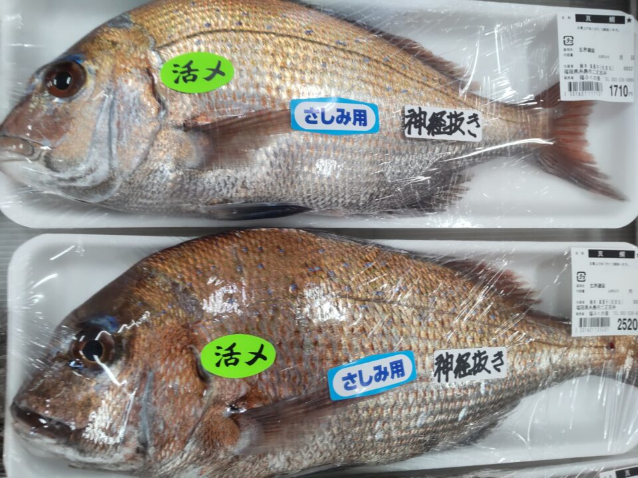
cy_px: 239
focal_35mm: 24
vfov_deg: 56.8
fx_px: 442
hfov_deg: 71.6
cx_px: 319
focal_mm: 3.43
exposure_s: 1/50
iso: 107
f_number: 2
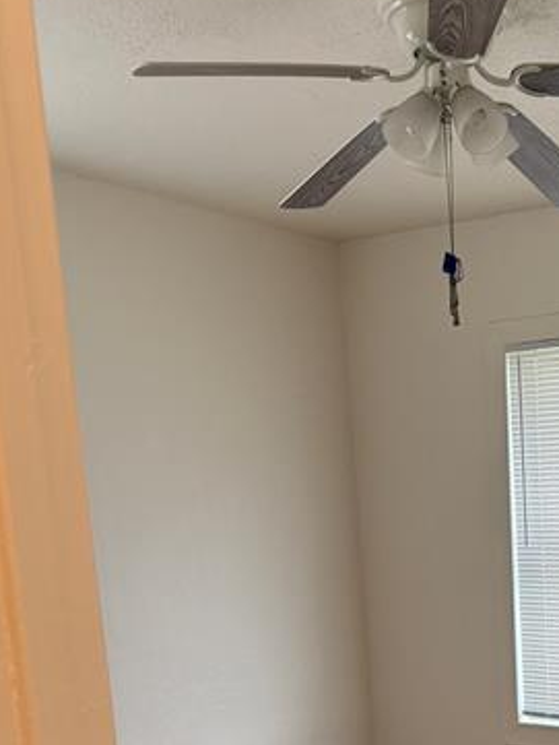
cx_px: 588
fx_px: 1097
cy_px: 728
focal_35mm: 51
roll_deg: +1.1
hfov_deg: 26.7
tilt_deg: -11.0
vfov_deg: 34.4
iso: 200
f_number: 1.78
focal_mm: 6.76
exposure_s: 1/120
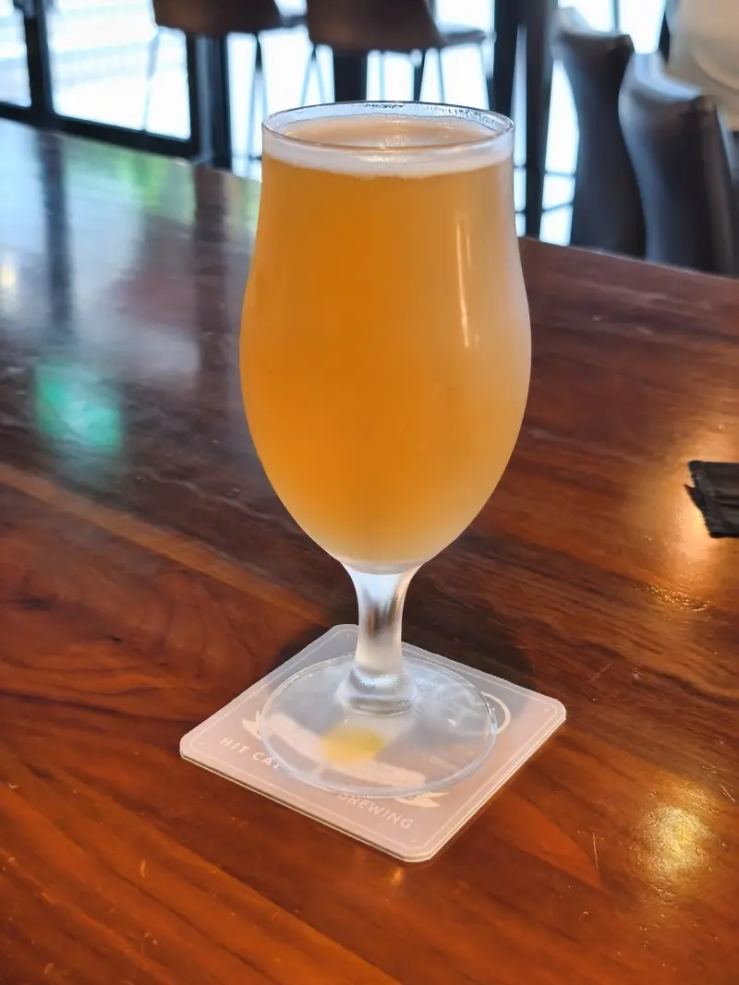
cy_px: 492
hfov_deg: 31.5
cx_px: 370
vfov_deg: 41.2
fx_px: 1310
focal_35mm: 46
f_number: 1.65
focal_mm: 6.18
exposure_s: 1/60
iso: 1000
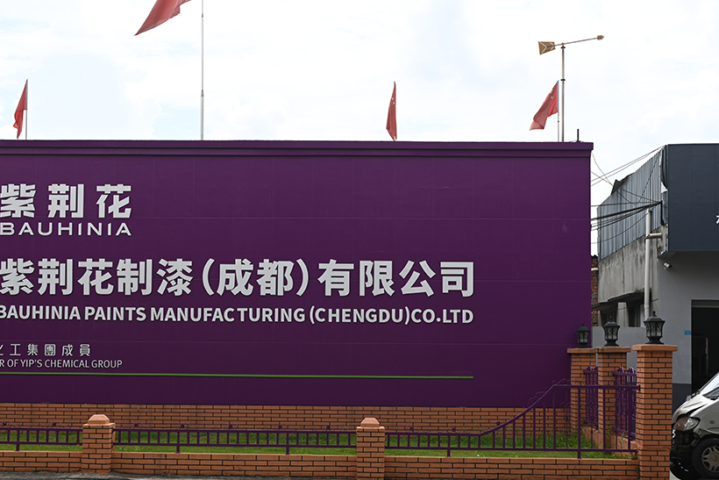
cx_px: 282
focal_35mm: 61
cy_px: 290
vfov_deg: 22.2
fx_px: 1218
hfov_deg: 32.8
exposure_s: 1/250
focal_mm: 50
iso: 160
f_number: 9
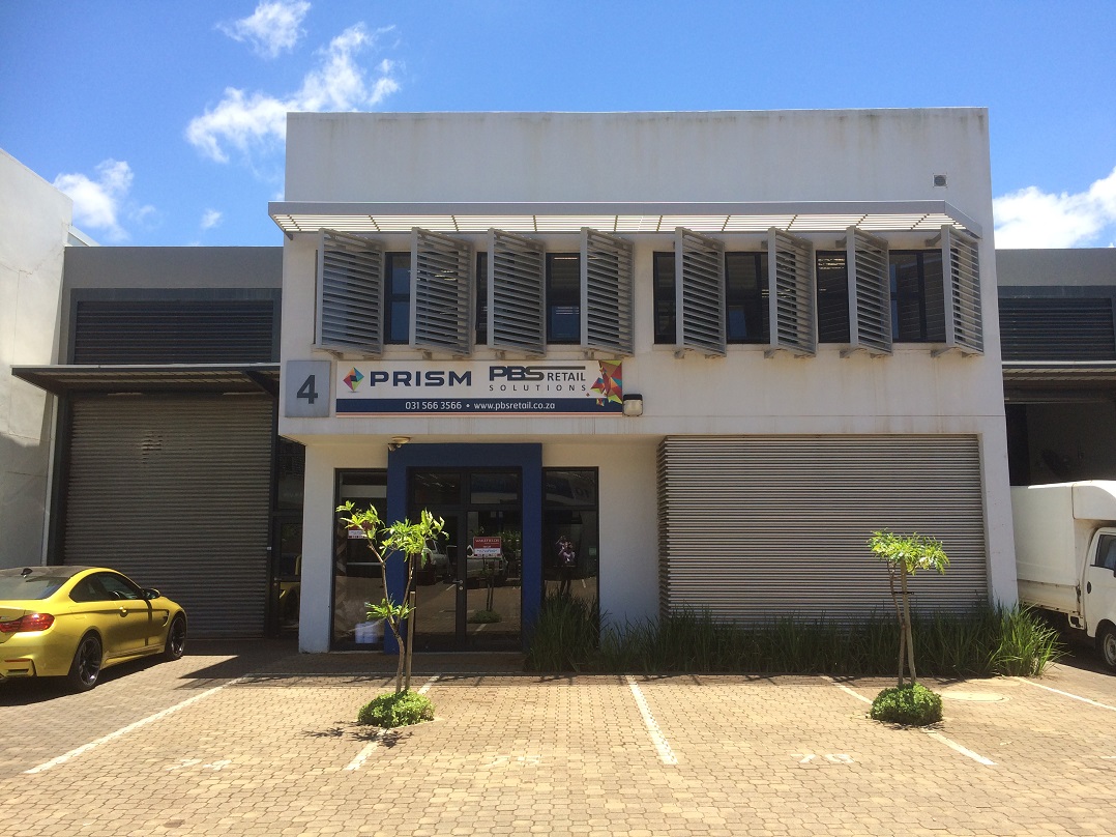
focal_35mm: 29
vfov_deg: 48.2
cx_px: 558
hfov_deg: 61.7
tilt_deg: +5.6
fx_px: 935
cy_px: 418
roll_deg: -0.6
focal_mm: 4.15
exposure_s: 1/1172
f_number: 2.2
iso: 32
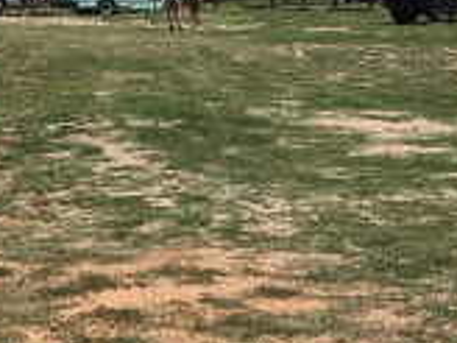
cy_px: 3
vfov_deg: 12.9
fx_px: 1492
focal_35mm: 113
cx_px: -86
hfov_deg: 16.7
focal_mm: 4.15
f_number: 2.2
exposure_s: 1/2137
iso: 25
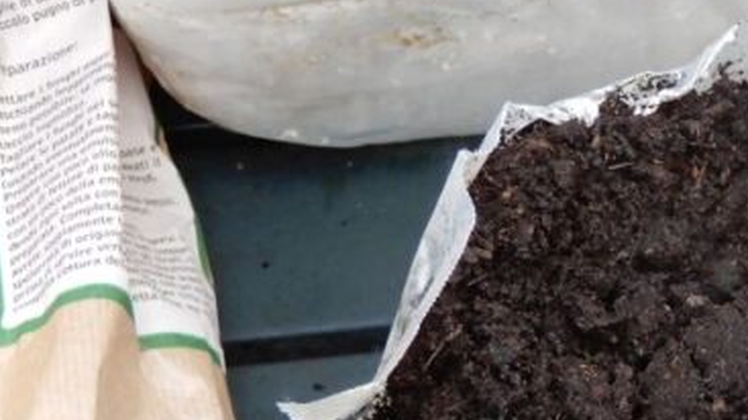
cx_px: 1039
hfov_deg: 13.5
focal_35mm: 152
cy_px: 398
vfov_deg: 7.9
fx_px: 3013
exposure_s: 1/30
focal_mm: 8.9
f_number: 4
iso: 280
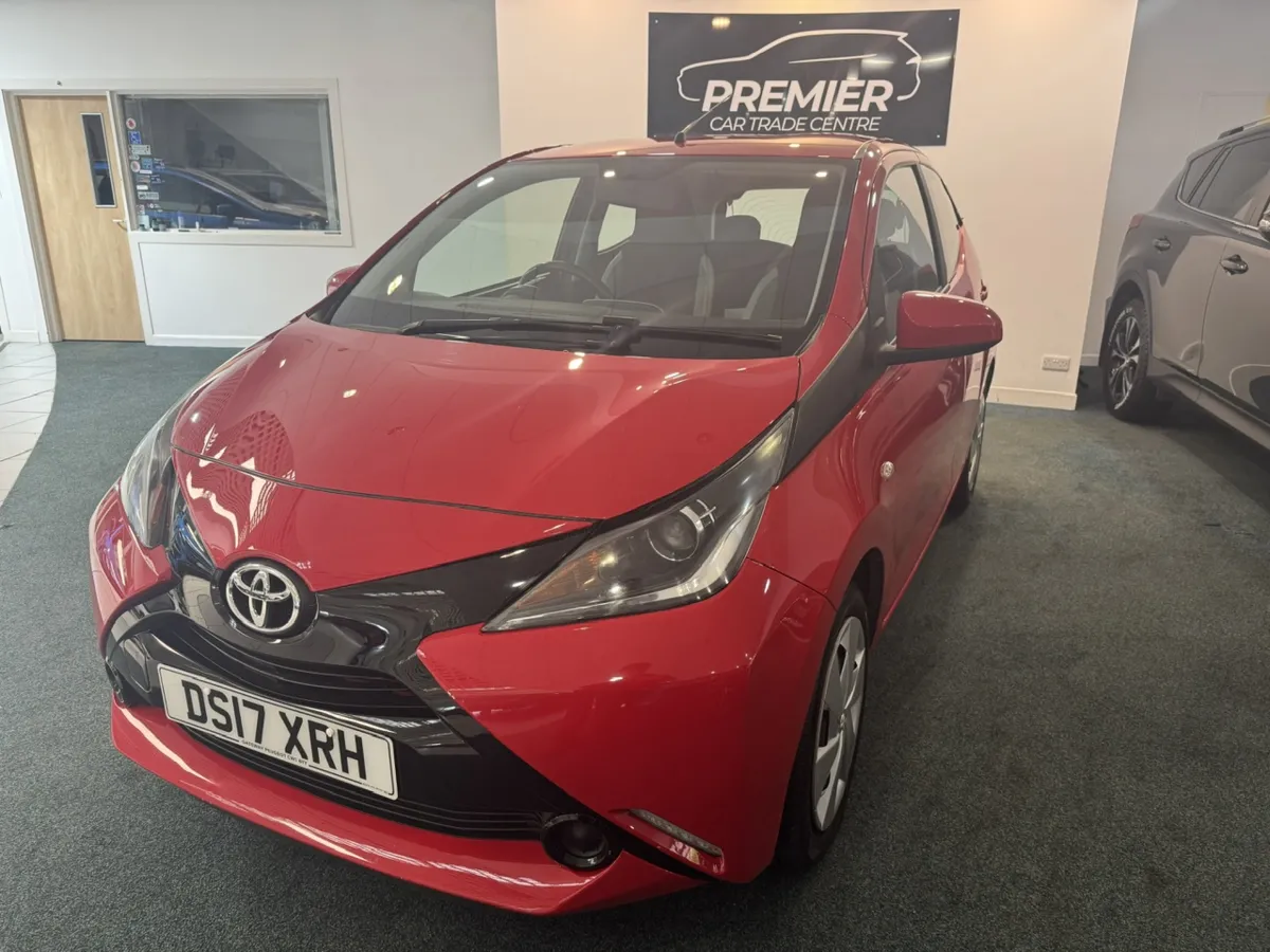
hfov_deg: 71.6
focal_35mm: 24
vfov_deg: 56.8
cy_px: 476
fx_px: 881
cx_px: 635
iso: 160
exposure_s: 1/50
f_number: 1.78
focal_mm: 6.76
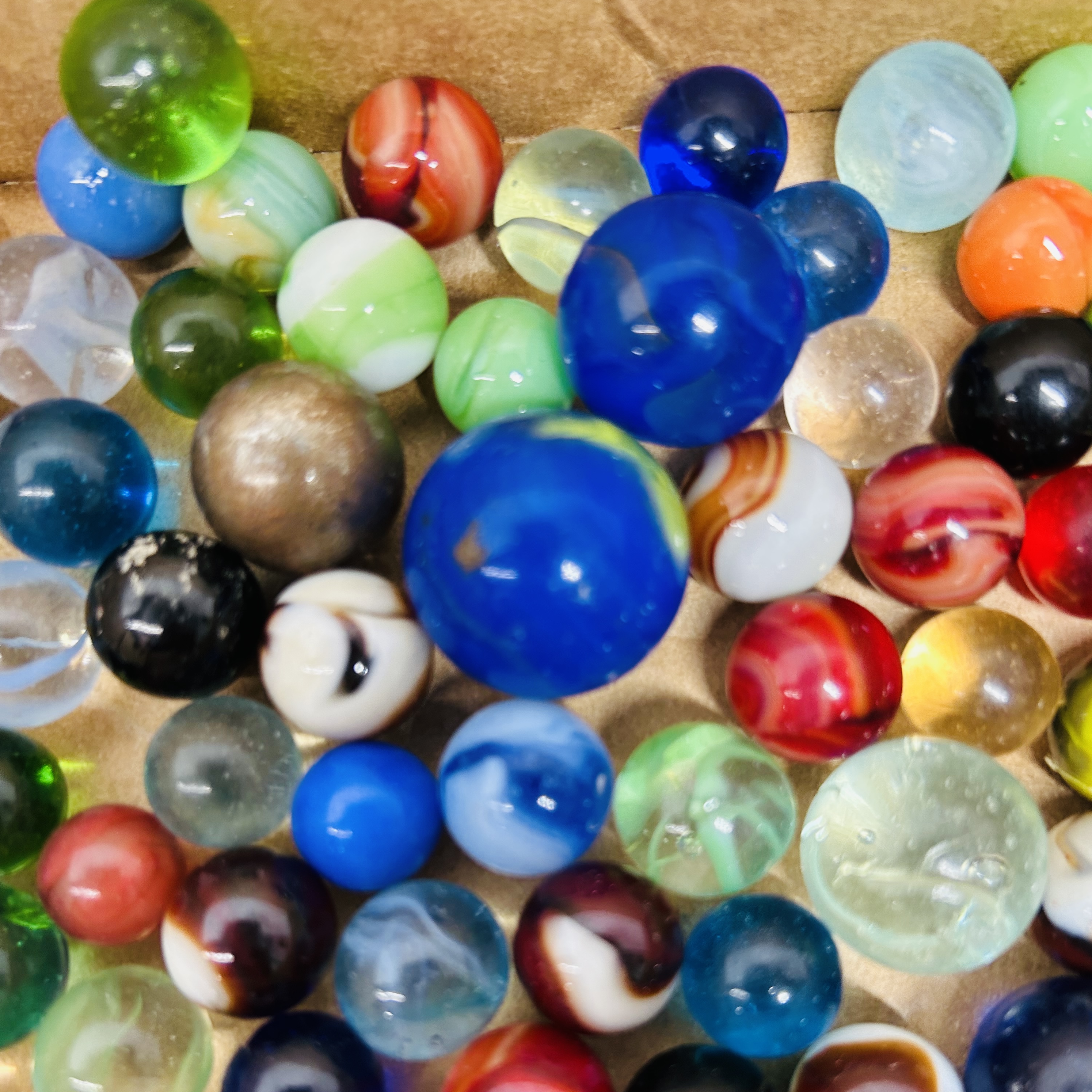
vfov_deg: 51.8
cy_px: 705
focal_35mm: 31
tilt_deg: -81.7
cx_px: 545
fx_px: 1106
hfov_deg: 52.5
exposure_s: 1/120
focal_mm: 5.7
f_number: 1.5
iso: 125
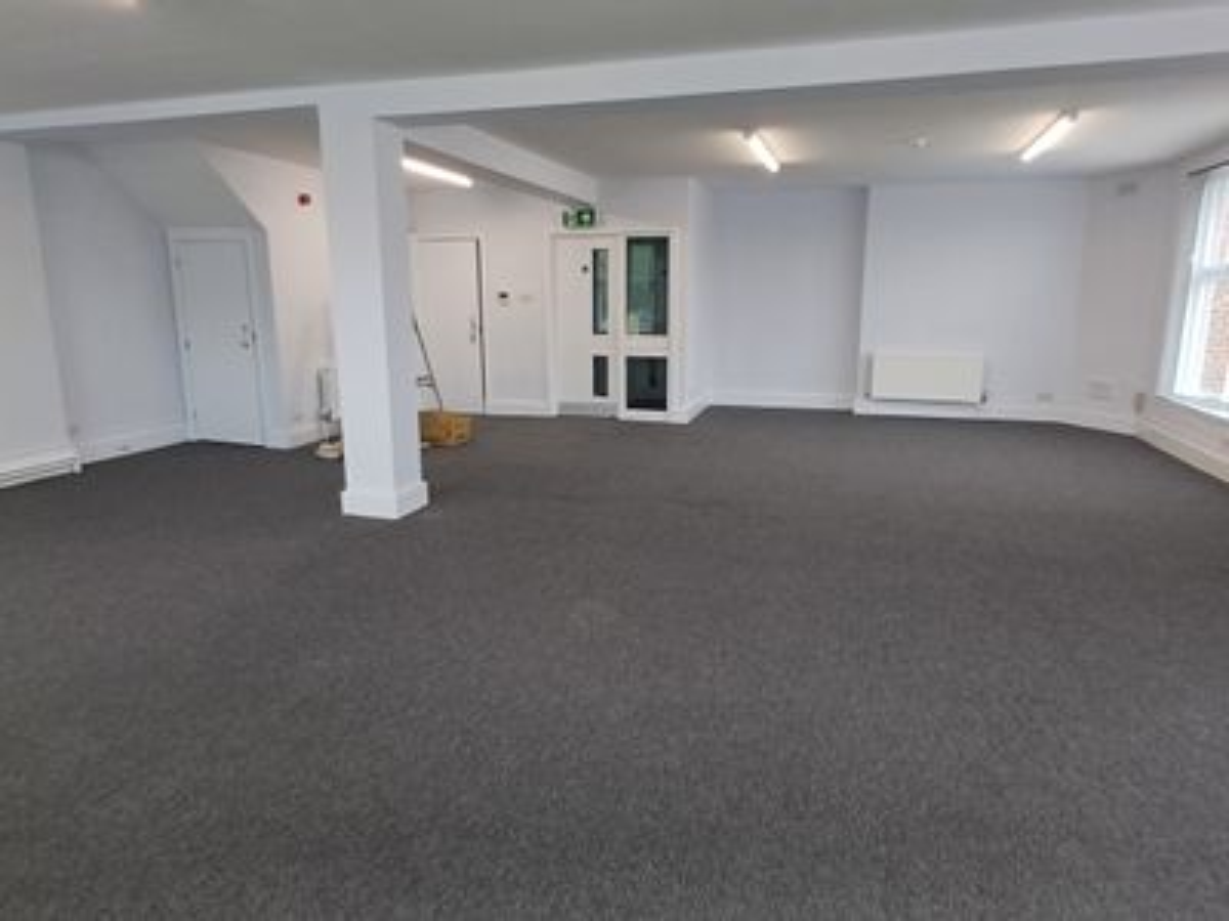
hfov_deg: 94.5
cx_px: 614
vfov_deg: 78.1
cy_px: 460
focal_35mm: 16
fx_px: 568
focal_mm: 1.64
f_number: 2.2
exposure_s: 1/100
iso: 80
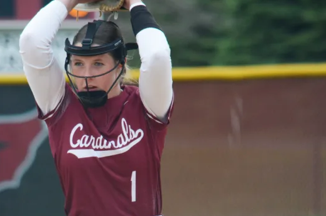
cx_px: 92
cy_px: 181
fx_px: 6034
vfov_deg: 2.1
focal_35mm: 667
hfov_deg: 3.1
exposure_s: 1/2000
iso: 800
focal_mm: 210
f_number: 5.3
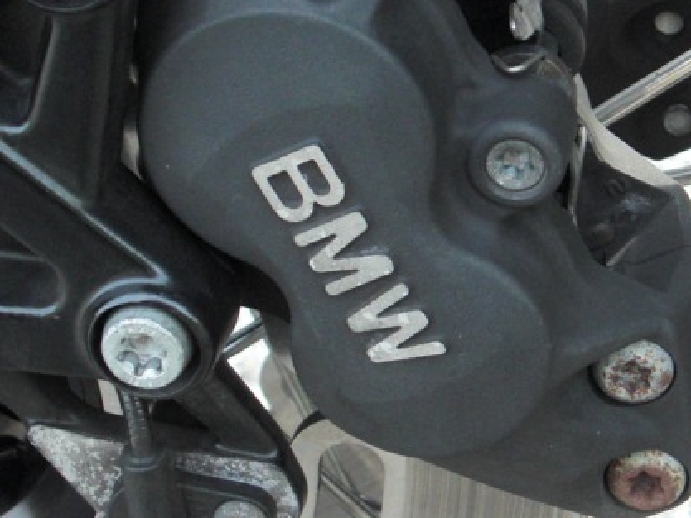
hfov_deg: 17.4
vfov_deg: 13.1
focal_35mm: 113
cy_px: 245
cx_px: 398
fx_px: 2256
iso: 200
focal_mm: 8.2
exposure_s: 1/200
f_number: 3.3
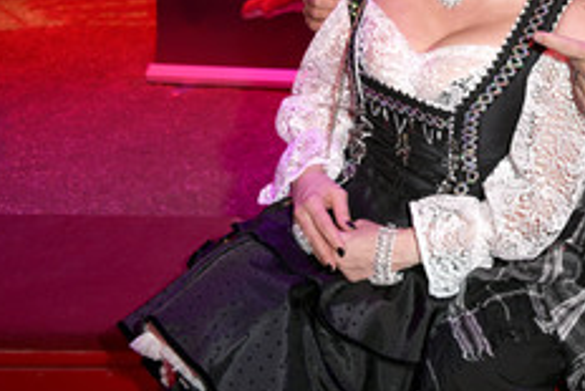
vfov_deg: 20.4
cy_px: 68
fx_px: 1073
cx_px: 553
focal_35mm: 66
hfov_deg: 29.0
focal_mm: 34
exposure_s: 1/160
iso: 1250
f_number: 6.3
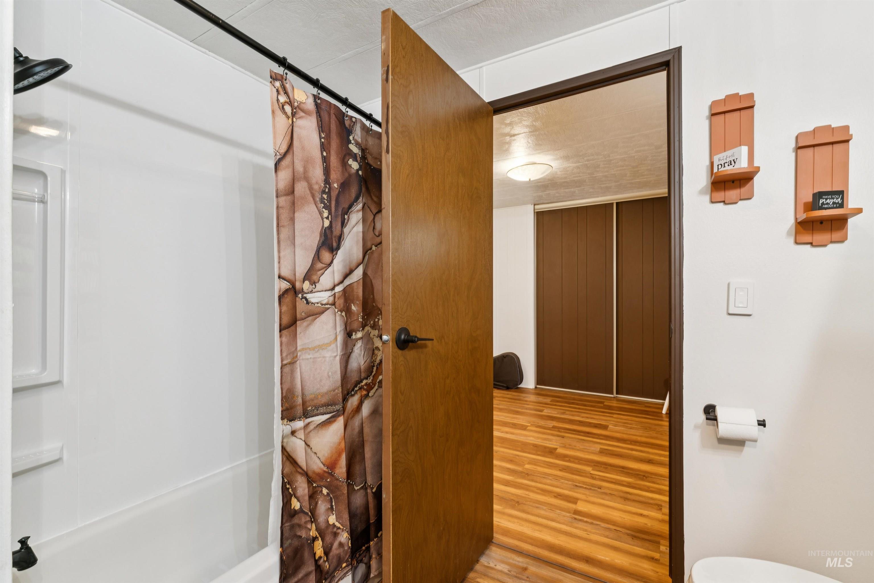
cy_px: 292
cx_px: 437
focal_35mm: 16
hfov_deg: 97.5
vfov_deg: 74.4
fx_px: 384
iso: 400
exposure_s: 1/2
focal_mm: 15.8
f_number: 13
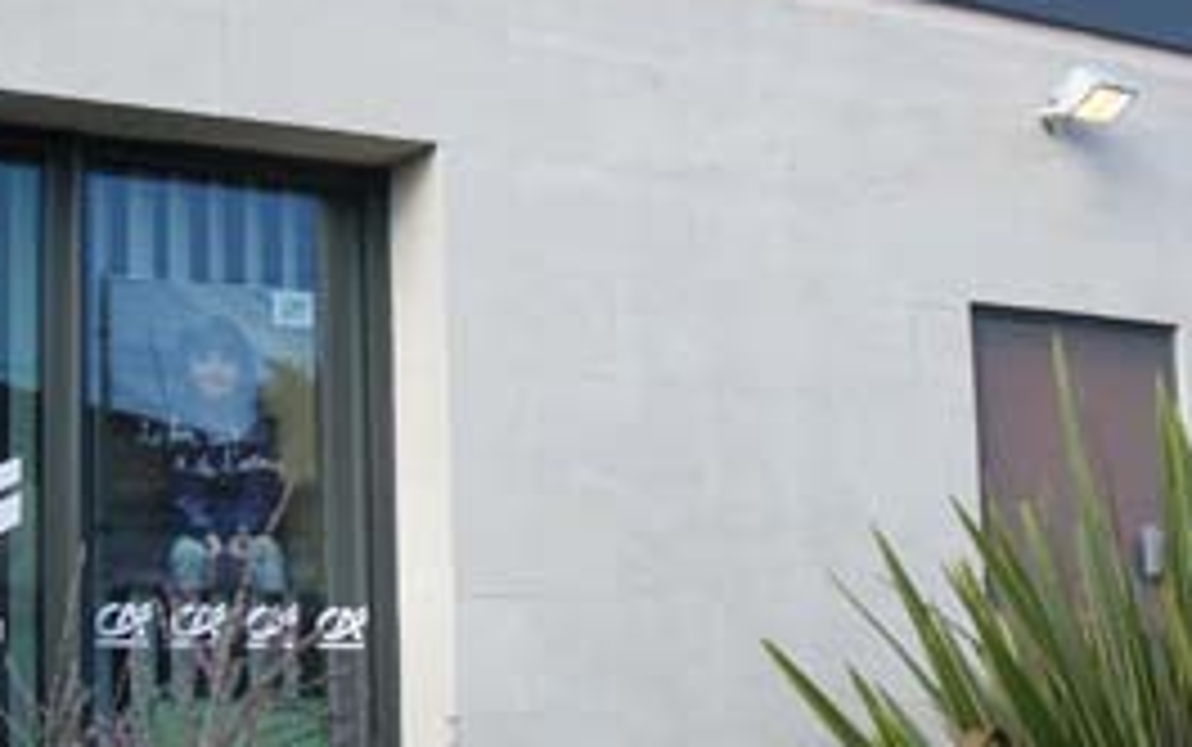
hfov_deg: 28.7
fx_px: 2275
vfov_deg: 18.6
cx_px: 229
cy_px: 367
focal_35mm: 70
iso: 80
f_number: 4.3
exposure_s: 1/200
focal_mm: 5.8
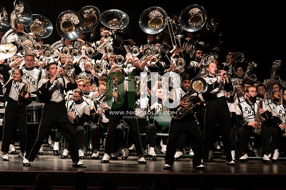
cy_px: 95
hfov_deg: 10.3
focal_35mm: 200
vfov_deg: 6.9
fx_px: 1588
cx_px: 143
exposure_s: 1/500
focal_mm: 200
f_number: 2.8
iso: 2500
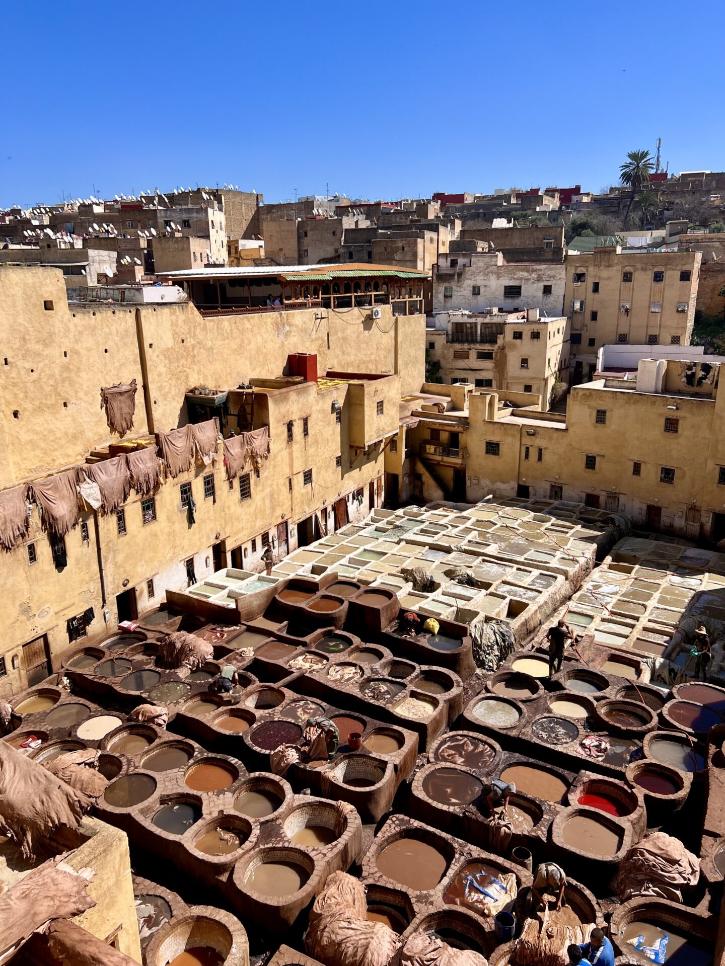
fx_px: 726
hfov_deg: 53.1
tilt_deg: -15.8
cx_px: 362
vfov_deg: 67.3
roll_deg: +0.6
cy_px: 483
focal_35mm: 26
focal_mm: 5.7
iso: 50
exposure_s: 1/5319
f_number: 1.5
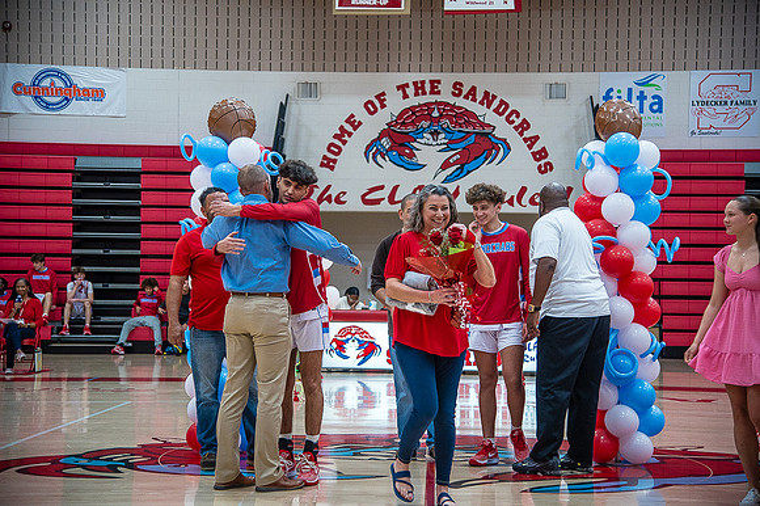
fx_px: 1392
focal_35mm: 66
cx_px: 380
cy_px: 253
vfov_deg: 20.6
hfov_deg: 30.5
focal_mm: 66
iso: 2000
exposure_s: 1/320
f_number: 4
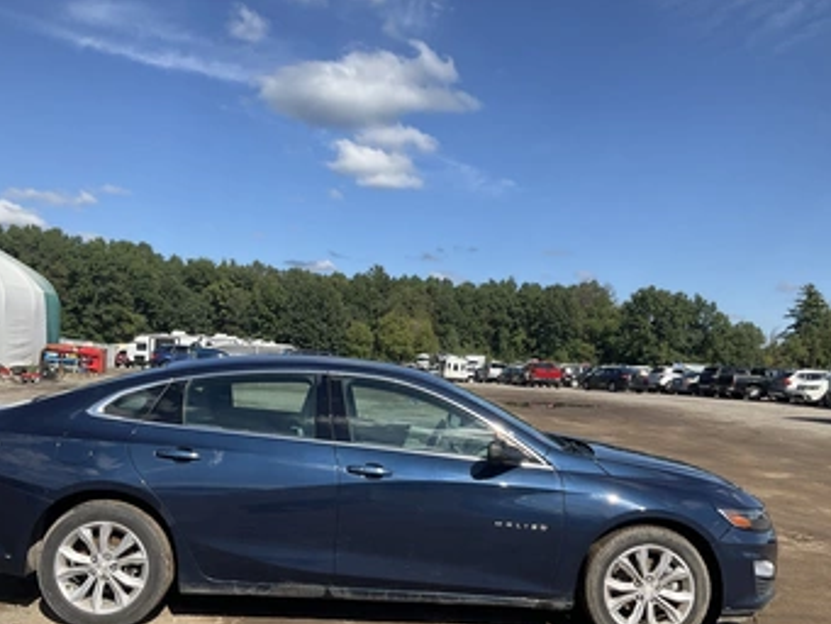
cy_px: 363
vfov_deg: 41.7
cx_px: 385
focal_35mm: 34
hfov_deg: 53.9
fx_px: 816
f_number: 1.8
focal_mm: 3
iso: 25
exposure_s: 1/1786
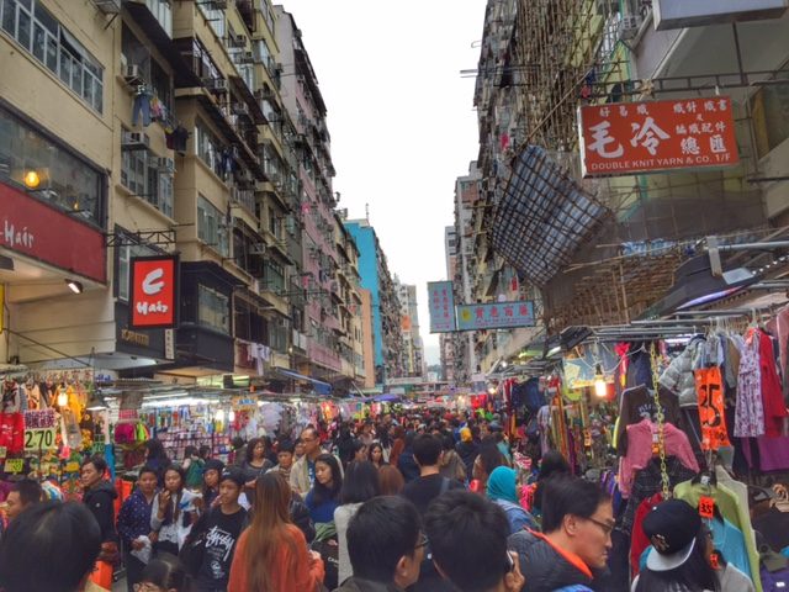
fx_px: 661
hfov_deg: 61.7
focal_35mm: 29
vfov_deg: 48.2
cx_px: 394
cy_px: 296
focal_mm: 4.15
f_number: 2.2
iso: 32
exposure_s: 1/208
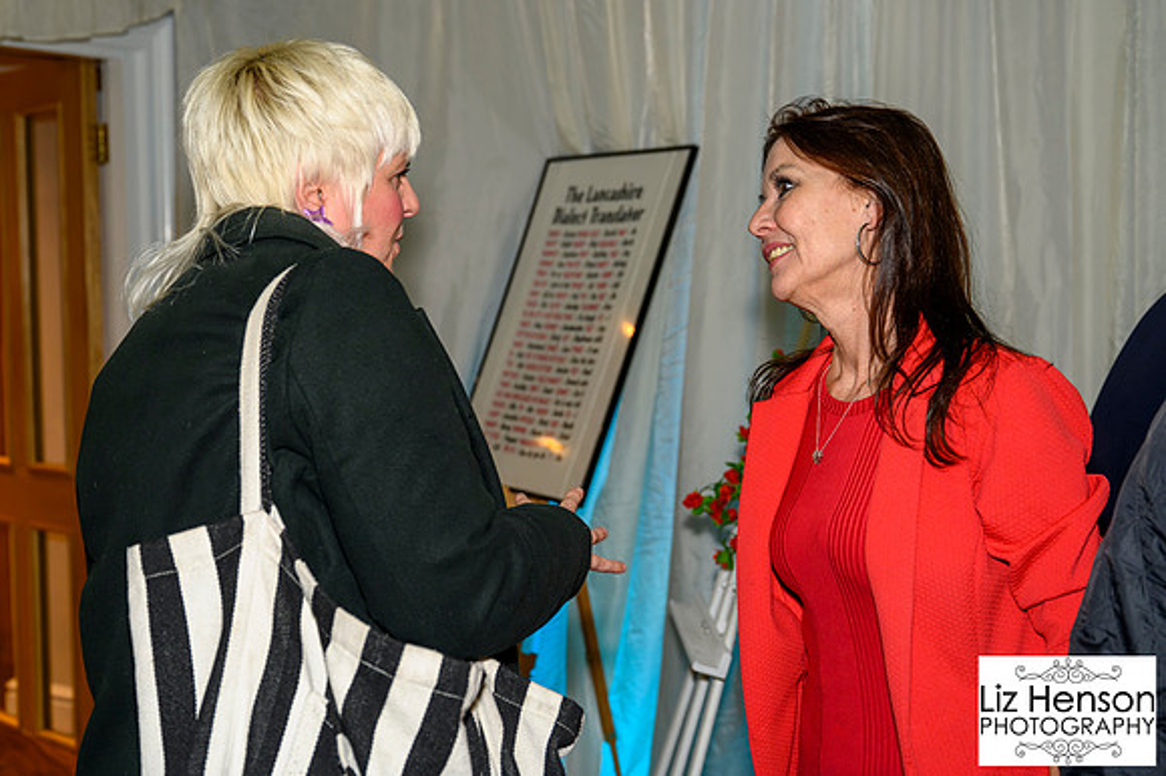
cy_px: 345
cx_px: 519
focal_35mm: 52
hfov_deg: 38.0
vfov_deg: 25.9
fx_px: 1689
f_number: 4.5
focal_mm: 47
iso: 2500
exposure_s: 1/100
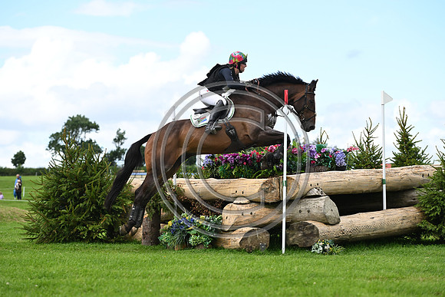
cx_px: 222
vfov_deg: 11.8
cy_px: 148
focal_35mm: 116
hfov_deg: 17.6
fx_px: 1434
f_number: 4.5
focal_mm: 116
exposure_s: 1/1250
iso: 360
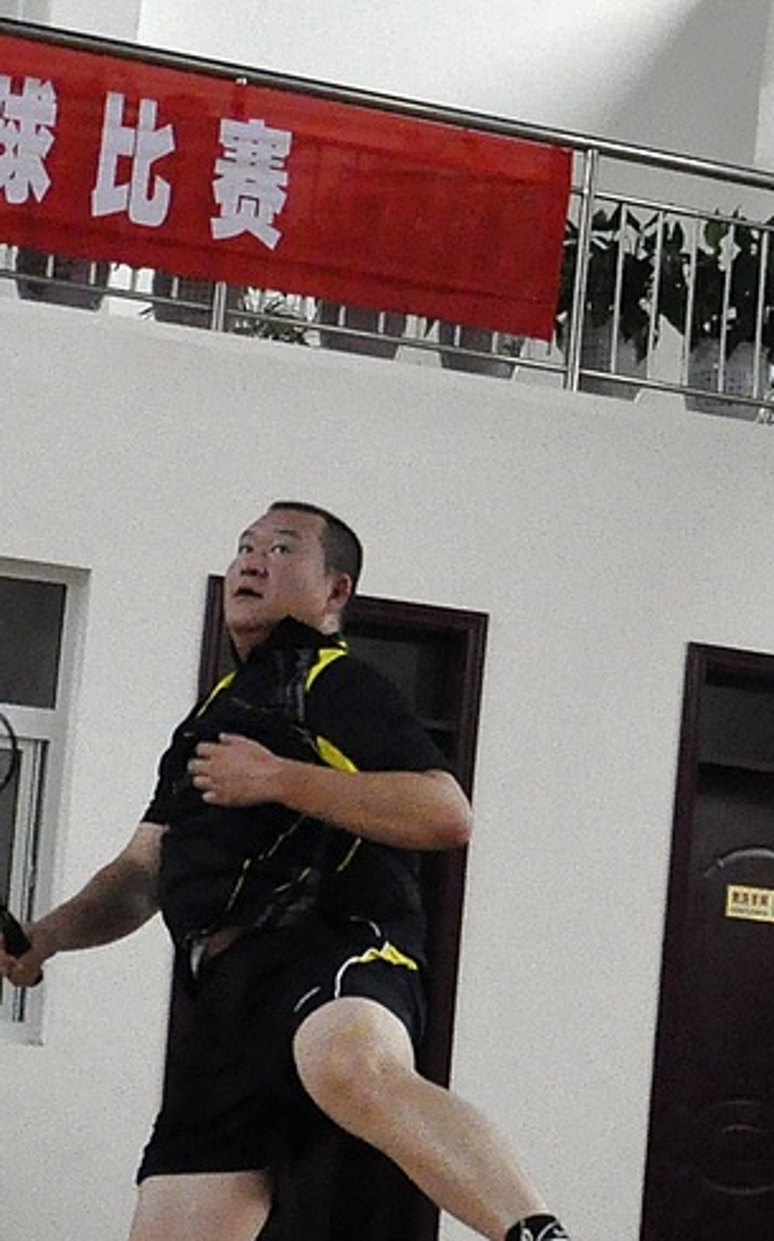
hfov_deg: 28.2
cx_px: 212
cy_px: 797
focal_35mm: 45
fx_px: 1521
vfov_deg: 43.9
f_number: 4
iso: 3200
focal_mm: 18
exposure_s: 1/1600
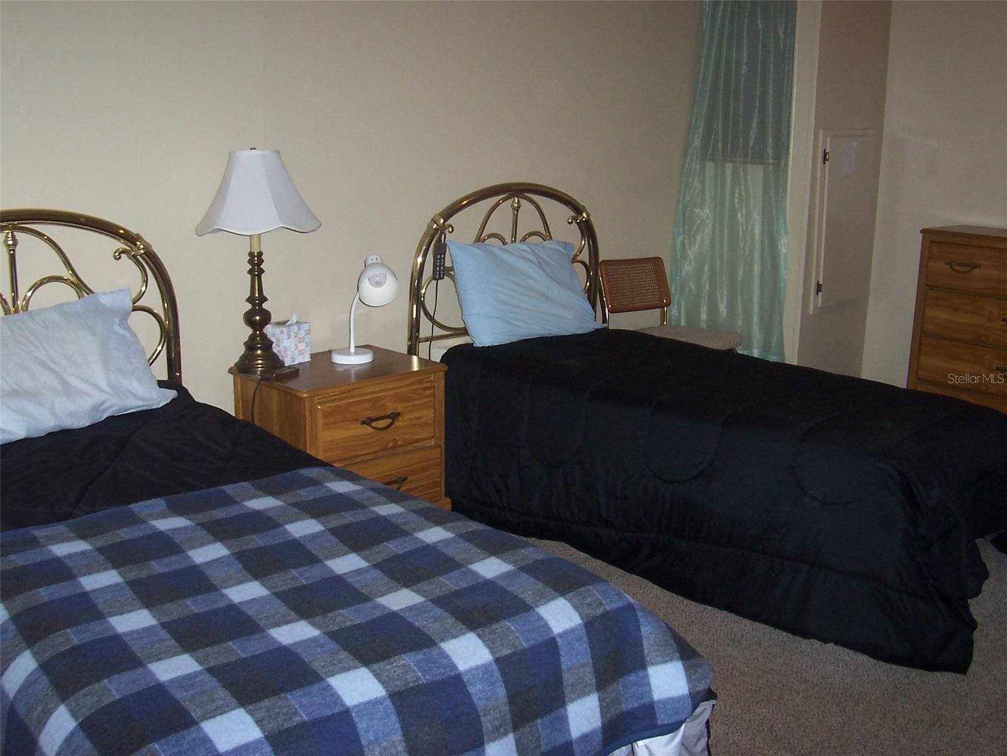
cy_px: 378
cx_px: 504
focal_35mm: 37
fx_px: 1076
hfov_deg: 50.1
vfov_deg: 38.7
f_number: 2.8
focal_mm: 5.6
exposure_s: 1/60
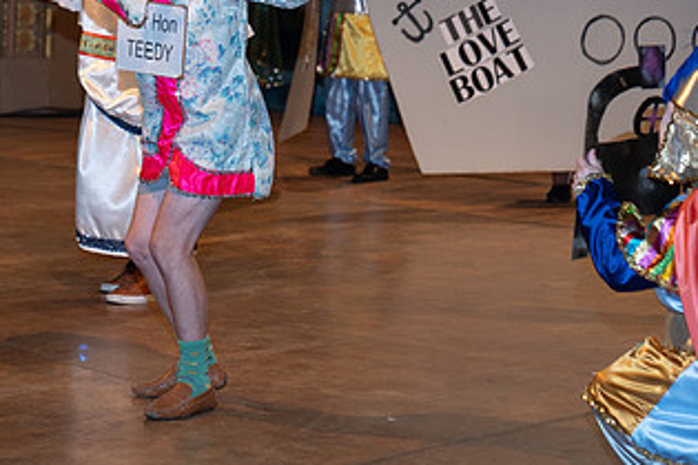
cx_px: 288
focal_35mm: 129
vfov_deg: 10.6
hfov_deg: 15.9
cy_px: 127
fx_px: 2501
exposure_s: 1/100
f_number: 3.2
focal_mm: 70
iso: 640
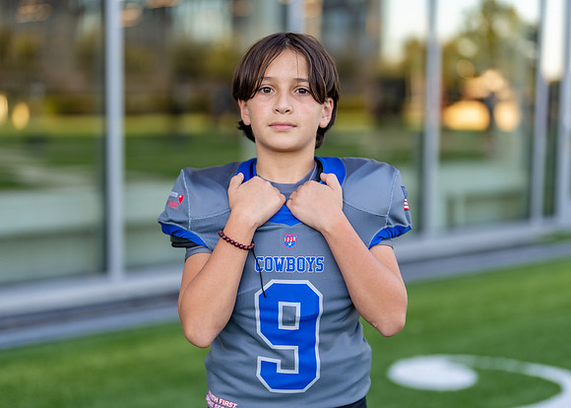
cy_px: 217
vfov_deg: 22.9
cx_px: 280
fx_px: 1006
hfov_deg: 31.7
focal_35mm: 62
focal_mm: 50
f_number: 1.2
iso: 100
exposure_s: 1/640
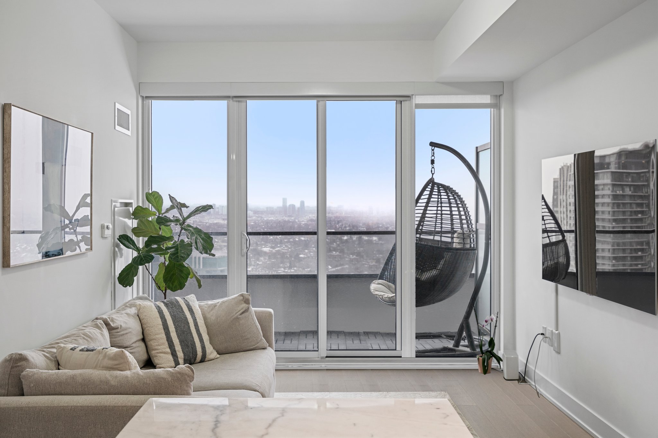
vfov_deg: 37.8
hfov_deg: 54.4
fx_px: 640
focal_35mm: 35
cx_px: 329
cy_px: 219
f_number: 7.1
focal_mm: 35
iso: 320
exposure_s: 1/5
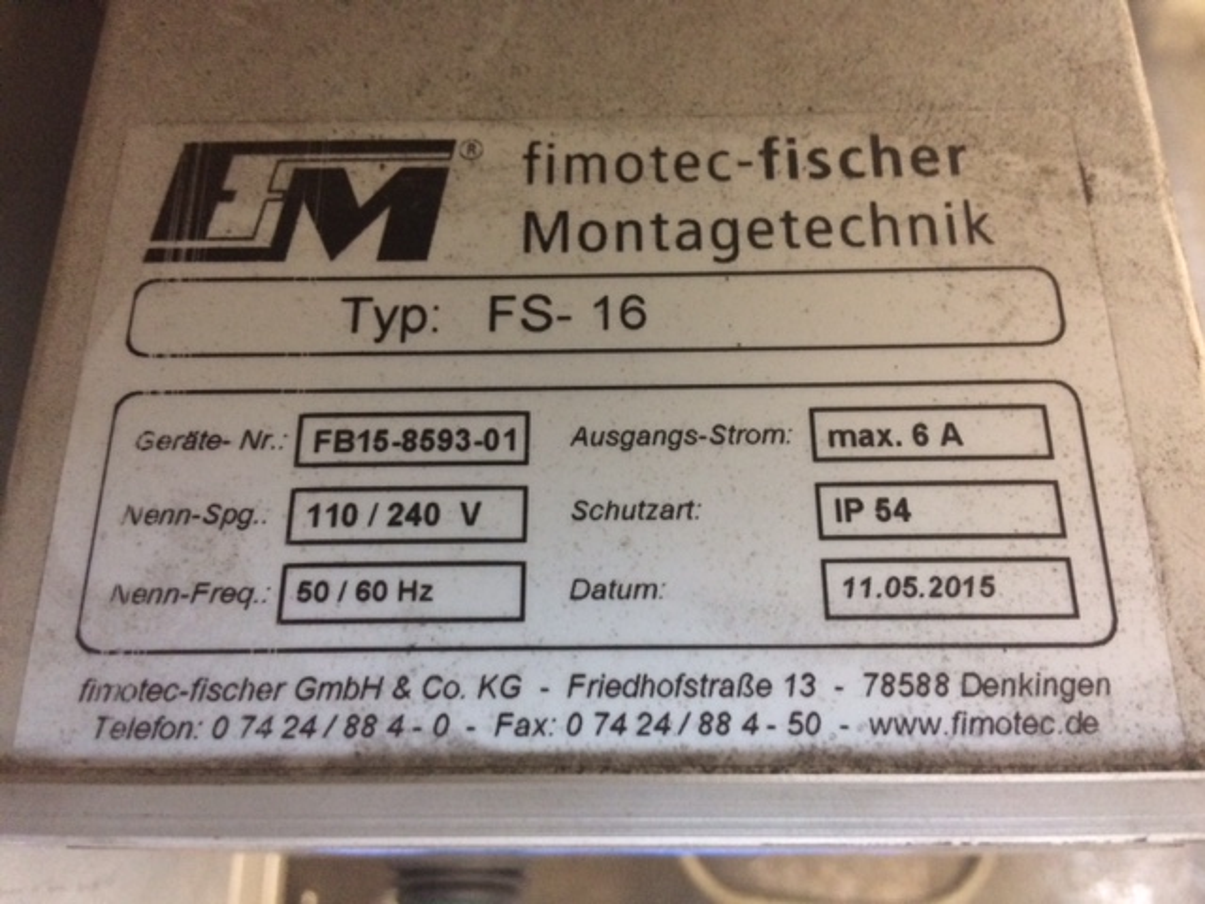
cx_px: 602
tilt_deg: -70.8
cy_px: 452
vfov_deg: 48.2
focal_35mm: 29
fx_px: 1010
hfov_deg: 61.7
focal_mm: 4.15
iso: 320
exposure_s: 1/17
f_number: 2.2
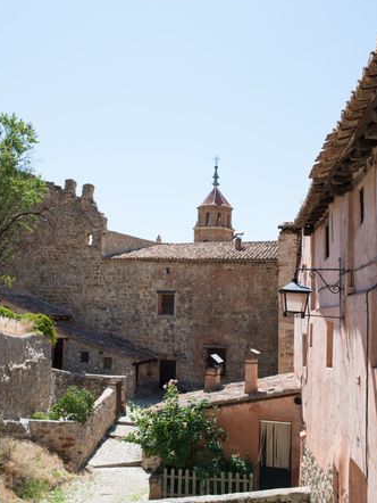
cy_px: 257
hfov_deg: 36.9
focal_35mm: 39
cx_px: 188
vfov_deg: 47.8
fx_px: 566
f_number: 11
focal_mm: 35
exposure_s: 1/160
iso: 200
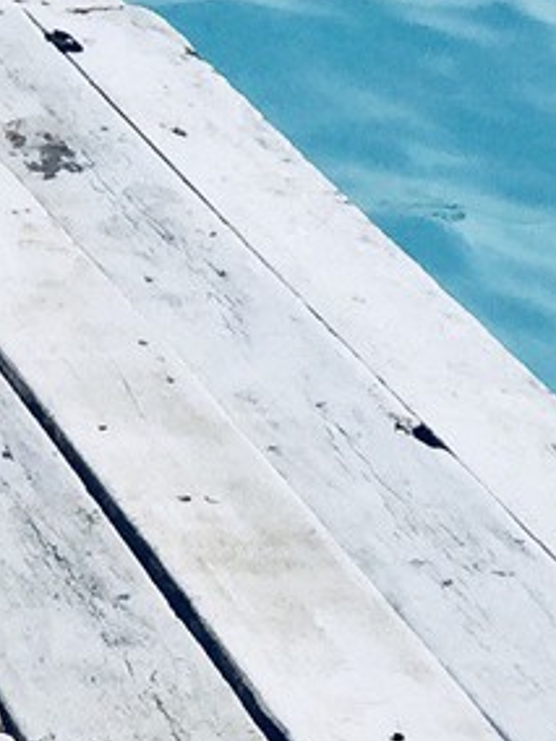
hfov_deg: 7.2
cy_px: -669
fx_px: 4262
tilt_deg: -7.0
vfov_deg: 9.4
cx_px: -538
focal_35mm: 199
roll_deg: +2.0
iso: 32
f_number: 2.2
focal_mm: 4.15
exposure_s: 1/1980
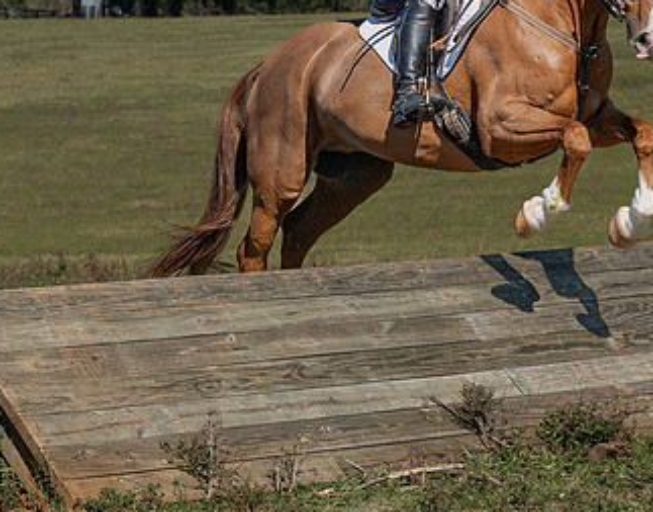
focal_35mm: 216
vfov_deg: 7.1
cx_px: 514
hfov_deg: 9.0
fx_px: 4141
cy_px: 71
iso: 200
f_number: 6.3
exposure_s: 1/500
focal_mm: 90
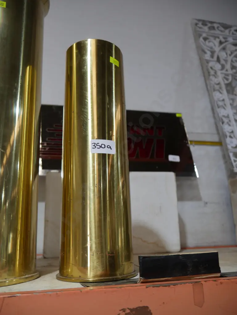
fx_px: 255
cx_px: 118
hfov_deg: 49.8
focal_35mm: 28
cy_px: 158
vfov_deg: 63.4
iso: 320
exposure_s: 1/60
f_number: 3.5
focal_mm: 14
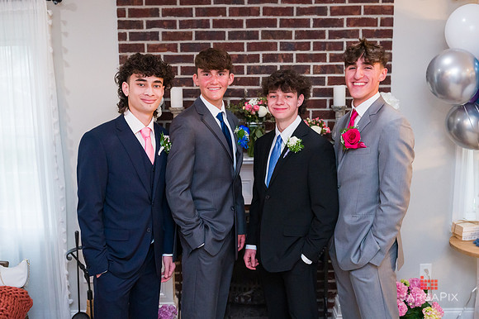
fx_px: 473
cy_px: 162
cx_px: 238
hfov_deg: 53.7
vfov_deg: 37.2
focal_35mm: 36
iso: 5000
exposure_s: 1/200
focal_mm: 31
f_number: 5
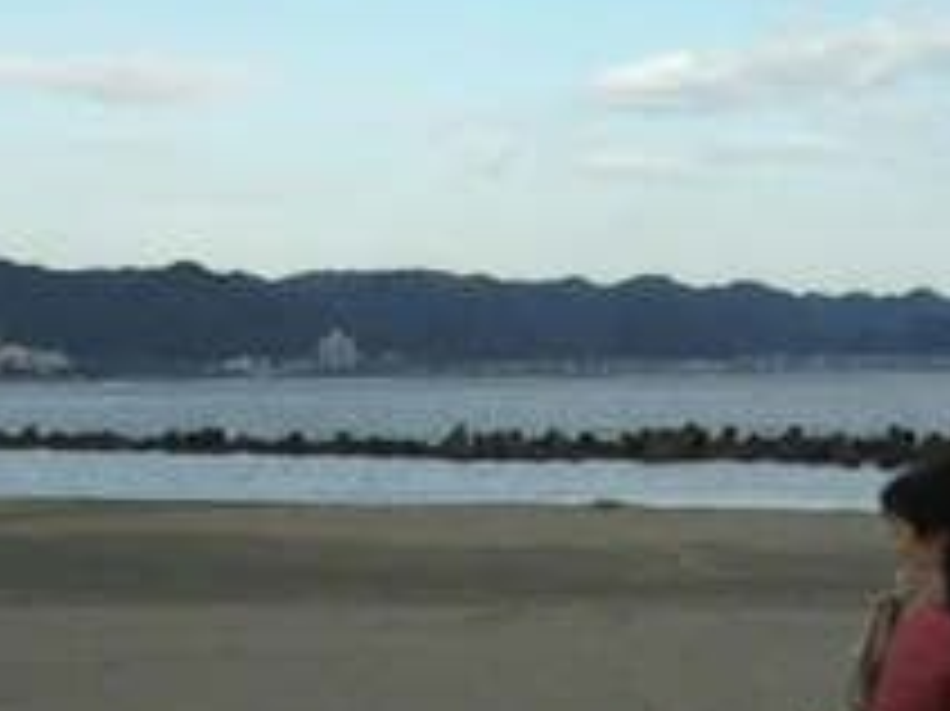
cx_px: 680
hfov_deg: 17.2
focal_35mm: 114
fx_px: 3127
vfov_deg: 12.8
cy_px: 752
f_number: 2.2
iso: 25
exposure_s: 1/712
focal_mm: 4
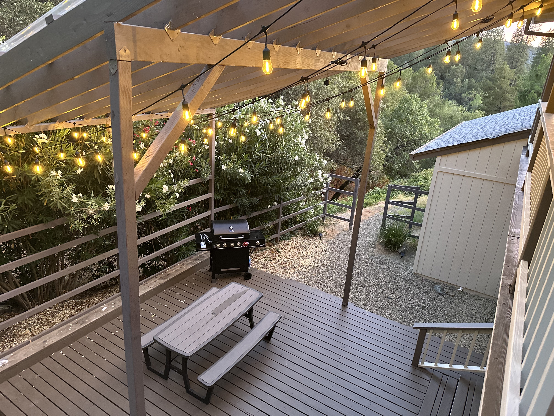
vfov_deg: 56.8
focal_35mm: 24
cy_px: 208
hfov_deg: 71.6
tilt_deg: -20.4
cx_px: 277
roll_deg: -3.8
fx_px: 384
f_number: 1.78
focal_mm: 6.86
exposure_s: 1/60
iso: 800
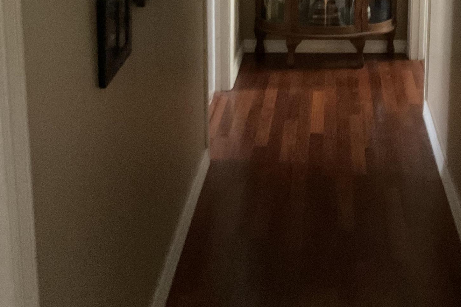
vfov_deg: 20.0
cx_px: 387
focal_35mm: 64
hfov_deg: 30.4
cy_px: -54
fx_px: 819
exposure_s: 1/23
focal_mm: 3
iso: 640
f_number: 1.8
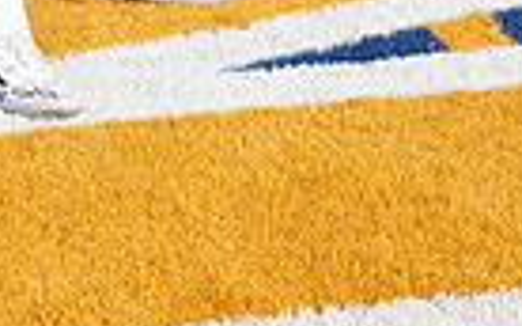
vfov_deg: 6.7
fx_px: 2601
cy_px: -512
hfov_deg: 11.4
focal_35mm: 183
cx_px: 117
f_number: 7.1
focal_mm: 55
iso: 100
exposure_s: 1/320
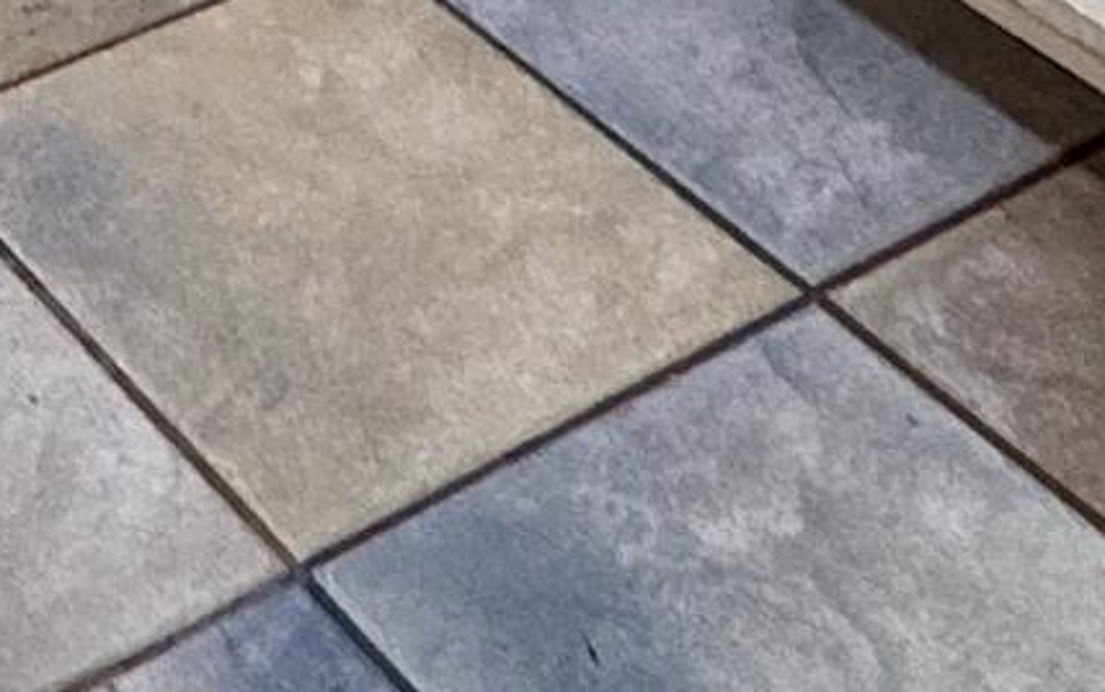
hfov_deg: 18.7
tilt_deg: -5.9
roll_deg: +0.8
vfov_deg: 8.8
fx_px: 3134
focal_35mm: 104
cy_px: -1727
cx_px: -289
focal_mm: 2.22
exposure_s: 1/60
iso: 200
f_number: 2.2
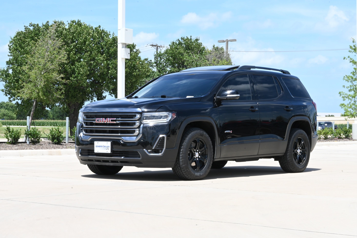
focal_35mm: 76
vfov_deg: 17.8
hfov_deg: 26.5
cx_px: 178
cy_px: 119
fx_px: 759
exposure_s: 1/60
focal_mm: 51
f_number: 32
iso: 500
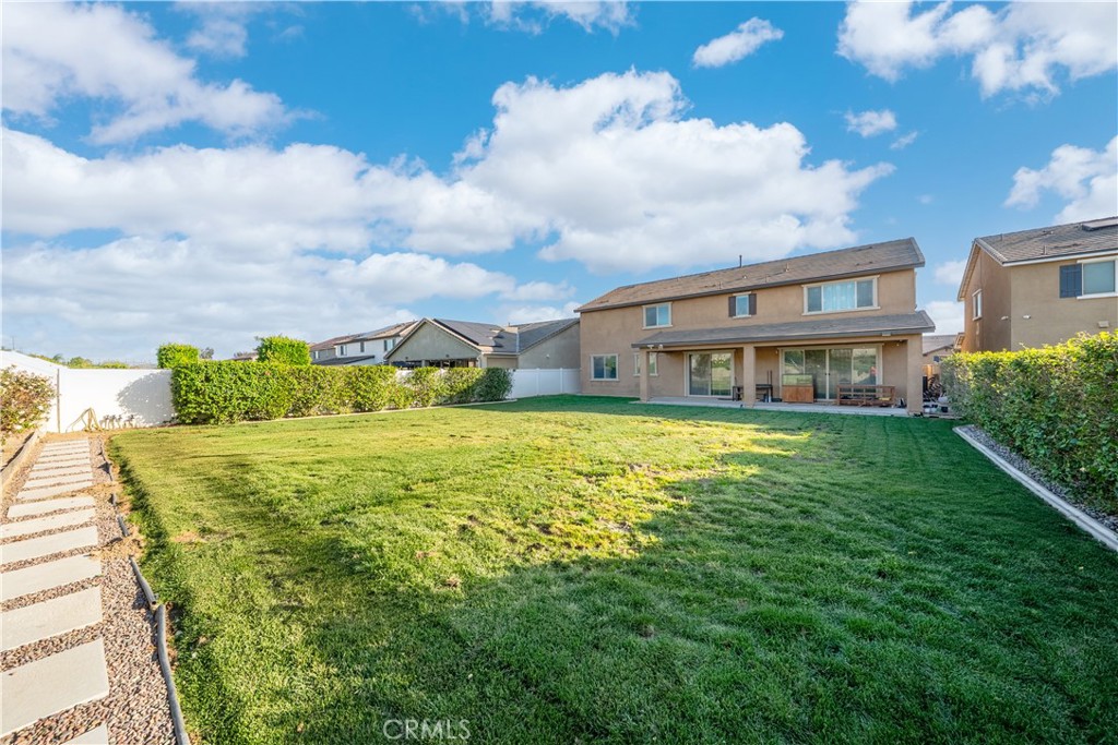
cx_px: 559
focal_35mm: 12
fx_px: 373
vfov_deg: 90.0
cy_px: 372
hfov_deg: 112.6
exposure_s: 1/4000
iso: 200
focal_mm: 12
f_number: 8
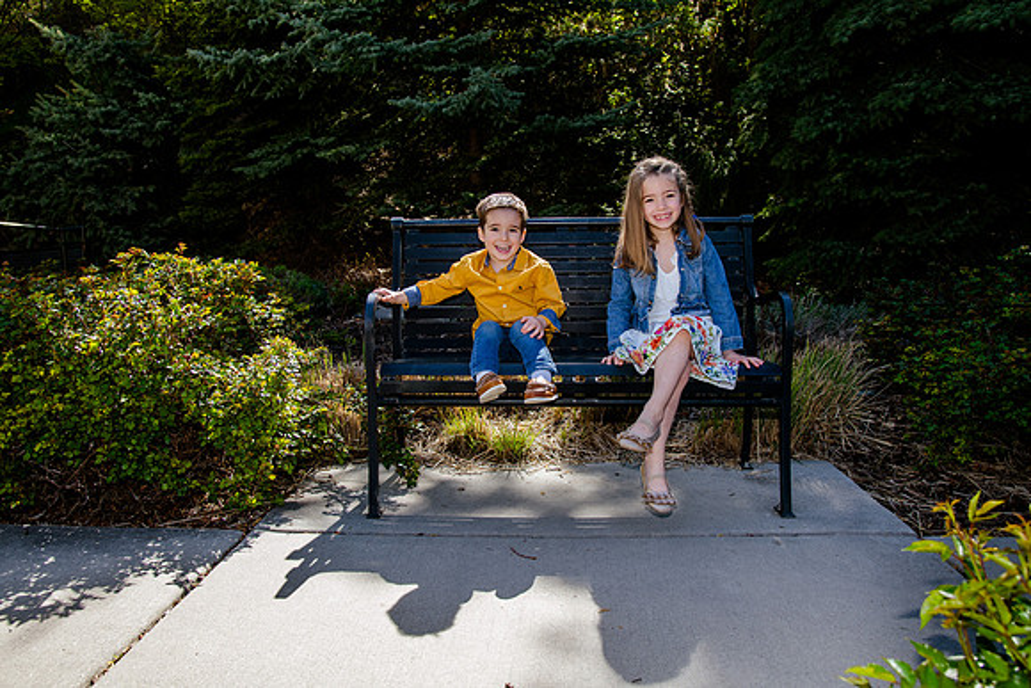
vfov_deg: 47.9
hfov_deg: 67.4
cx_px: 525
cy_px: 323
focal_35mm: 27
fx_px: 773
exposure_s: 1/250
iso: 200
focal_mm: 24
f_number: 5.6
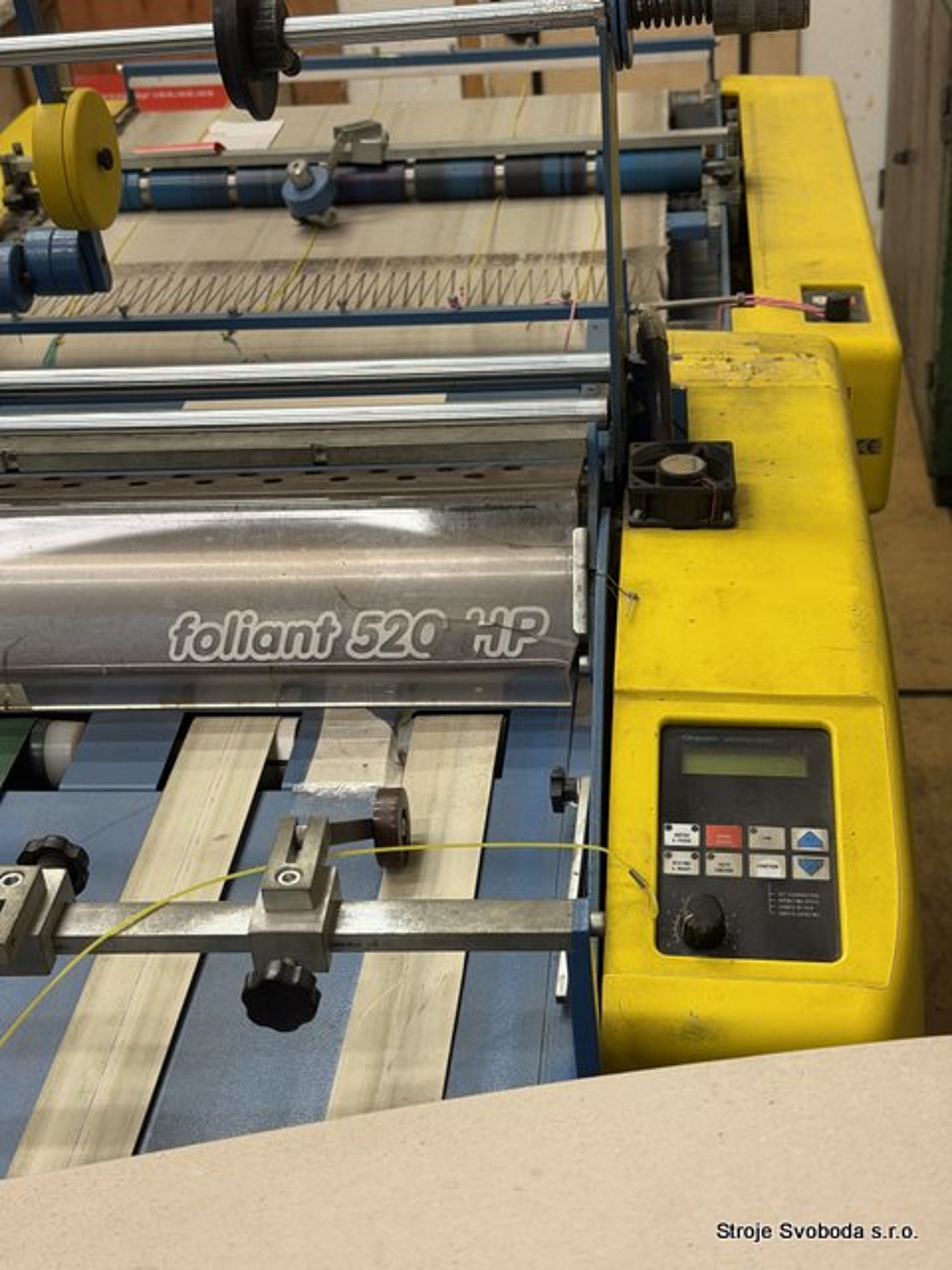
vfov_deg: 39.7
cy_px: 635
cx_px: 476
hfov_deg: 30.3
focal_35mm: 48
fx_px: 1760
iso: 200
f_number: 1.78
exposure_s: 1/50
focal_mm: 6.76
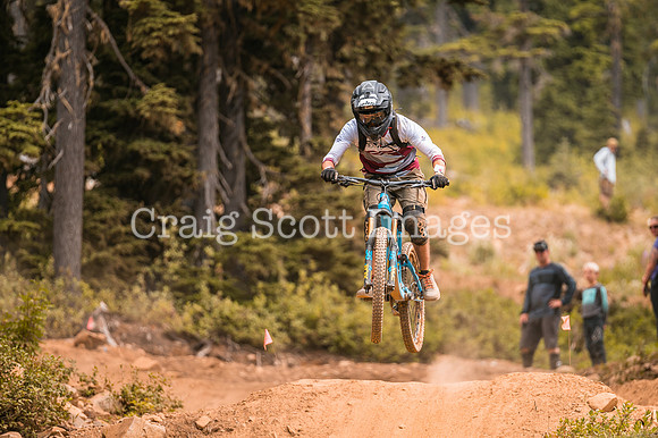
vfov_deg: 5.9
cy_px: 255
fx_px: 4261
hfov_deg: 8.8
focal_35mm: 233
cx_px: 384
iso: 320
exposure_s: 1/1600
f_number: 2.8
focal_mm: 200
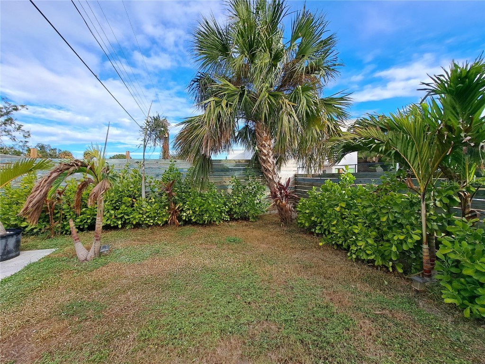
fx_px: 182
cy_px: 182
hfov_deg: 106.2
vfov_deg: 89.9
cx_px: 242
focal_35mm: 13
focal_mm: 1.74
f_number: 2.2
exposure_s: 1/703
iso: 50
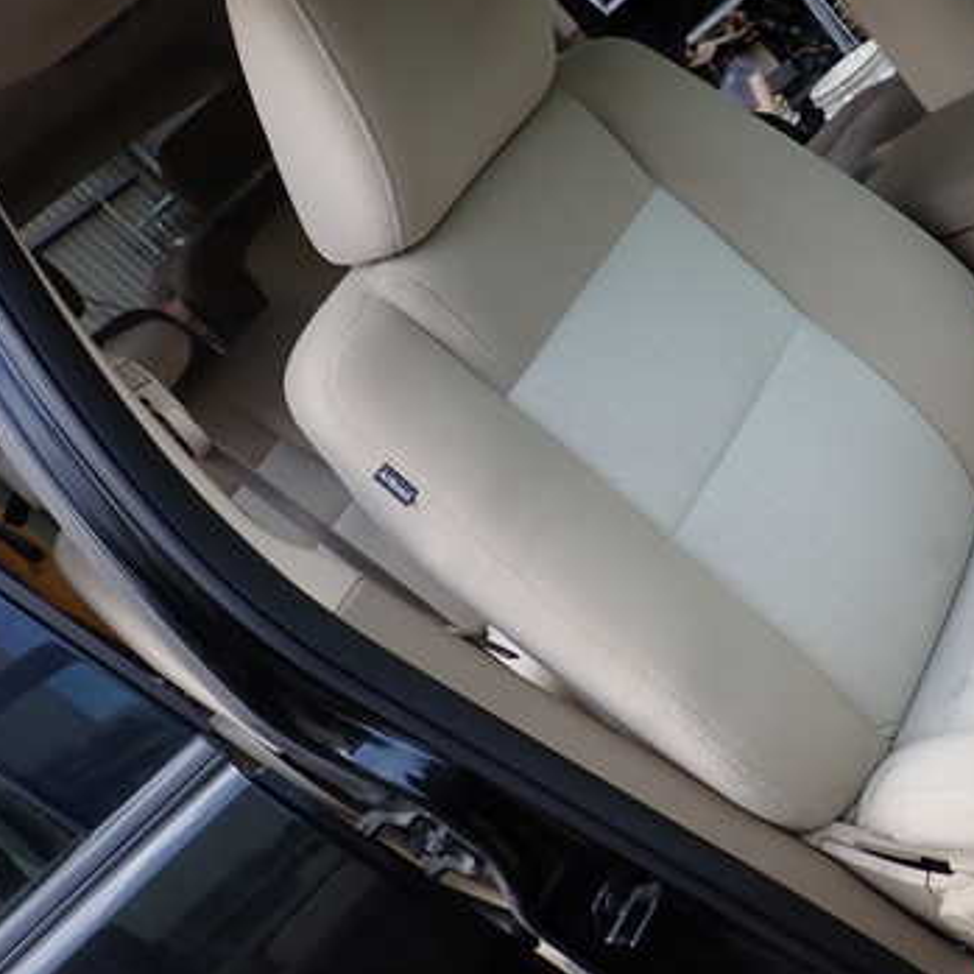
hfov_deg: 42.0
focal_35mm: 38
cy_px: 405
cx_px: 776
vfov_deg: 43.7
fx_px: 1210
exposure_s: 1/250
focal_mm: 4.5
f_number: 2.8
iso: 100
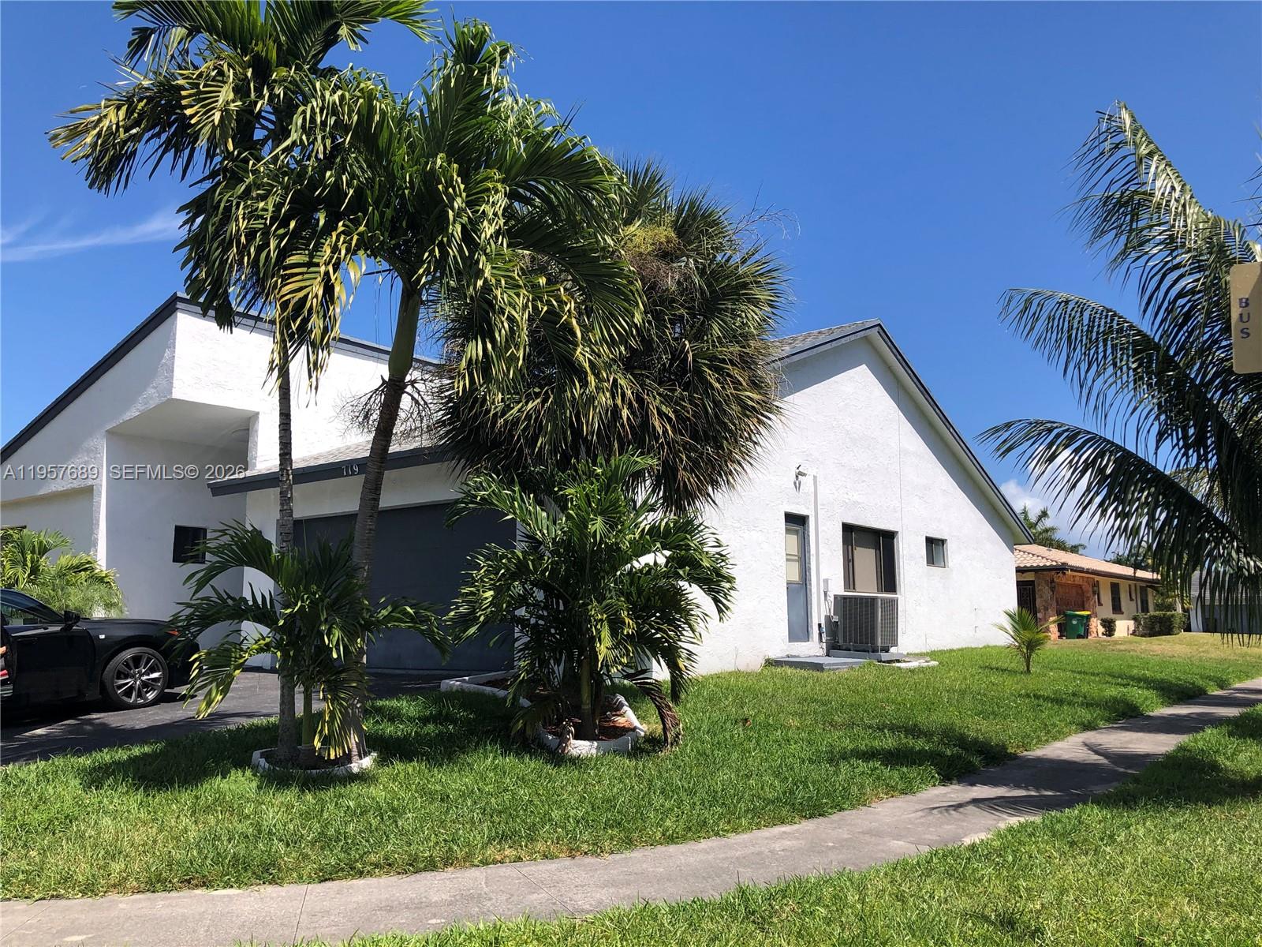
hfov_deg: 63.4
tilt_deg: +7.9
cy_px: 474
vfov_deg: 49.7
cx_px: 631
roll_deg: +0.6
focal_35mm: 28
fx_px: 1021
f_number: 1.8
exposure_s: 1/1919
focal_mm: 4
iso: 20
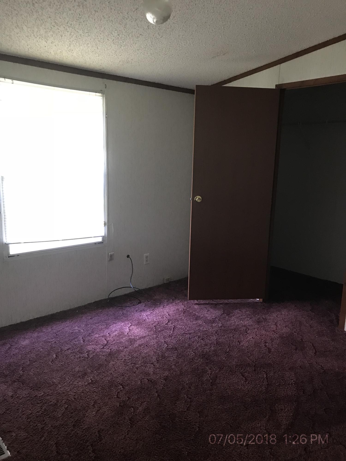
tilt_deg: -10.1
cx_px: 173
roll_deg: -0.4
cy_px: 230
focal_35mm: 28
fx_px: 373
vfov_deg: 63.4
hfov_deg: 49.7
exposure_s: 1/15
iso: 80
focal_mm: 3.99
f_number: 1.8
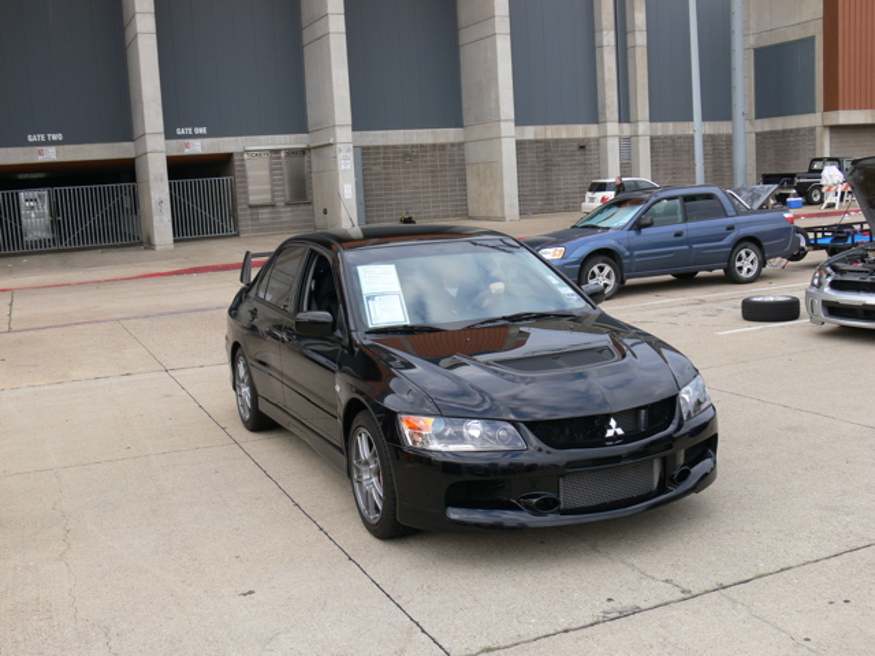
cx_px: 438
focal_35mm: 38
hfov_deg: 49.0
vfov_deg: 37.7
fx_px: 961
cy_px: 328
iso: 80
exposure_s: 1/100
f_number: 4
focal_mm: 7.9
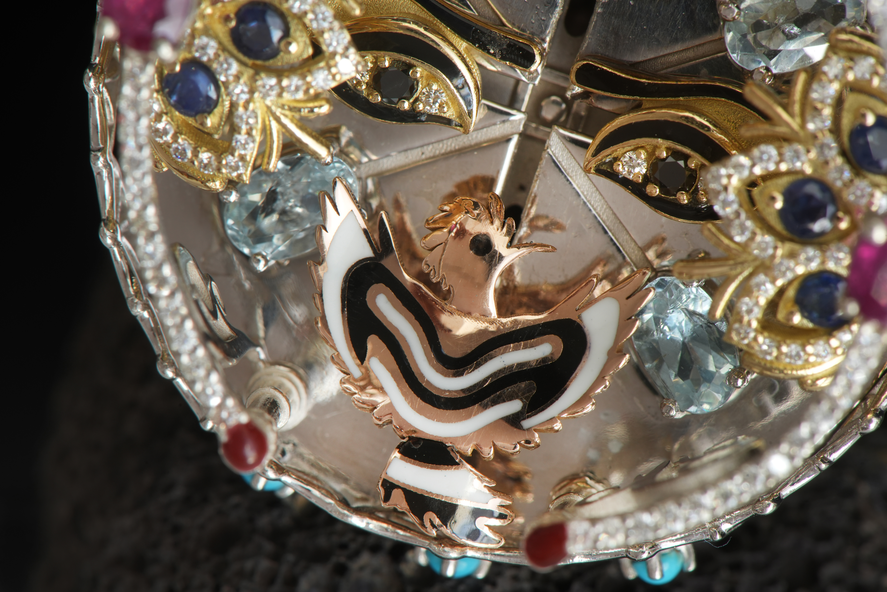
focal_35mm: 107
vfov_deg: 12.8
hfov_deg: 19.1
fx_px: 2631
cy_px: 296
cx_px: 444
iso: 400
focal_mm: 106.8
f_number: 29
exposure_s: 1/1.25
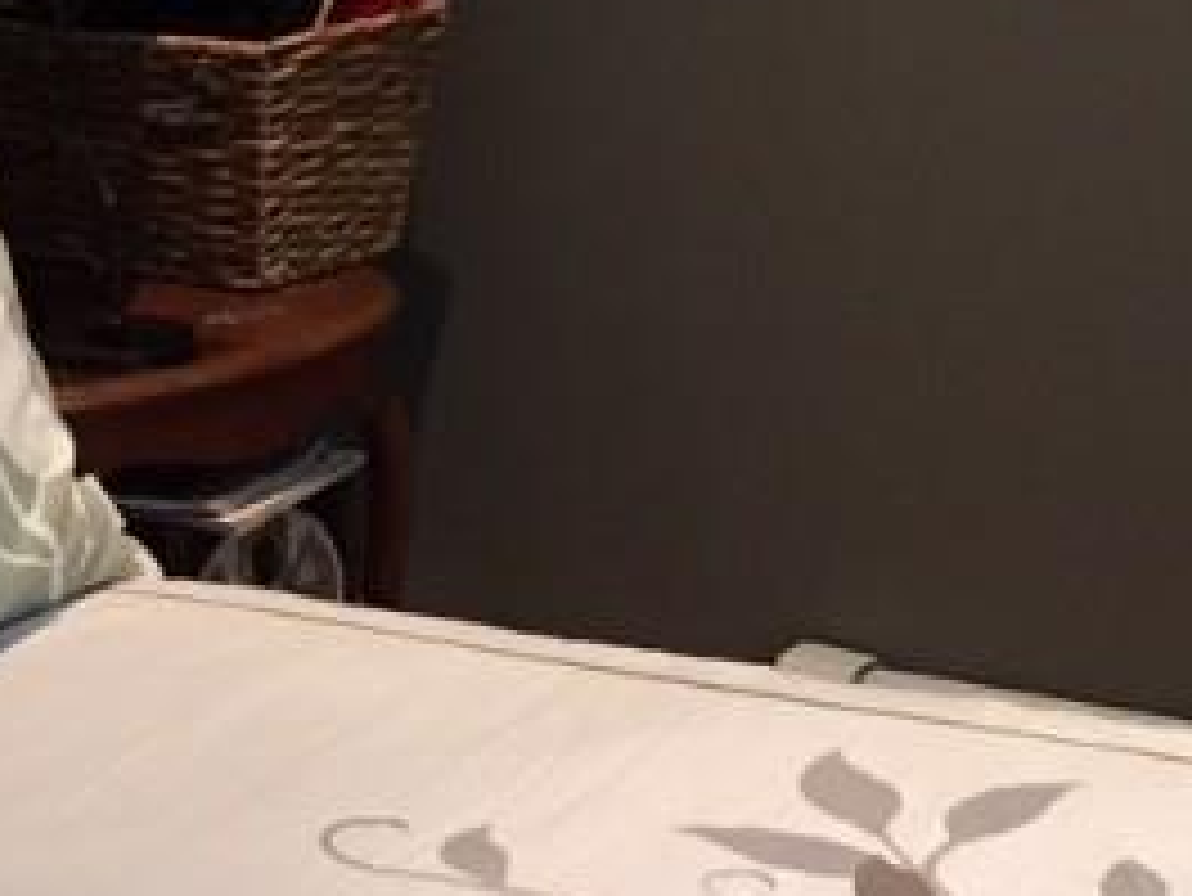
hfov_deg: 17.2
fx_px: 3858
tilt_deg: -12.4
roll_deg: +1.6
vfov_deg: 13.2
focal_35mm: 112
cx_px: 49
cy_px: 288
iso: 160
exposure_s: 1/30
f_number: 2.2
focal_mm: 4.15
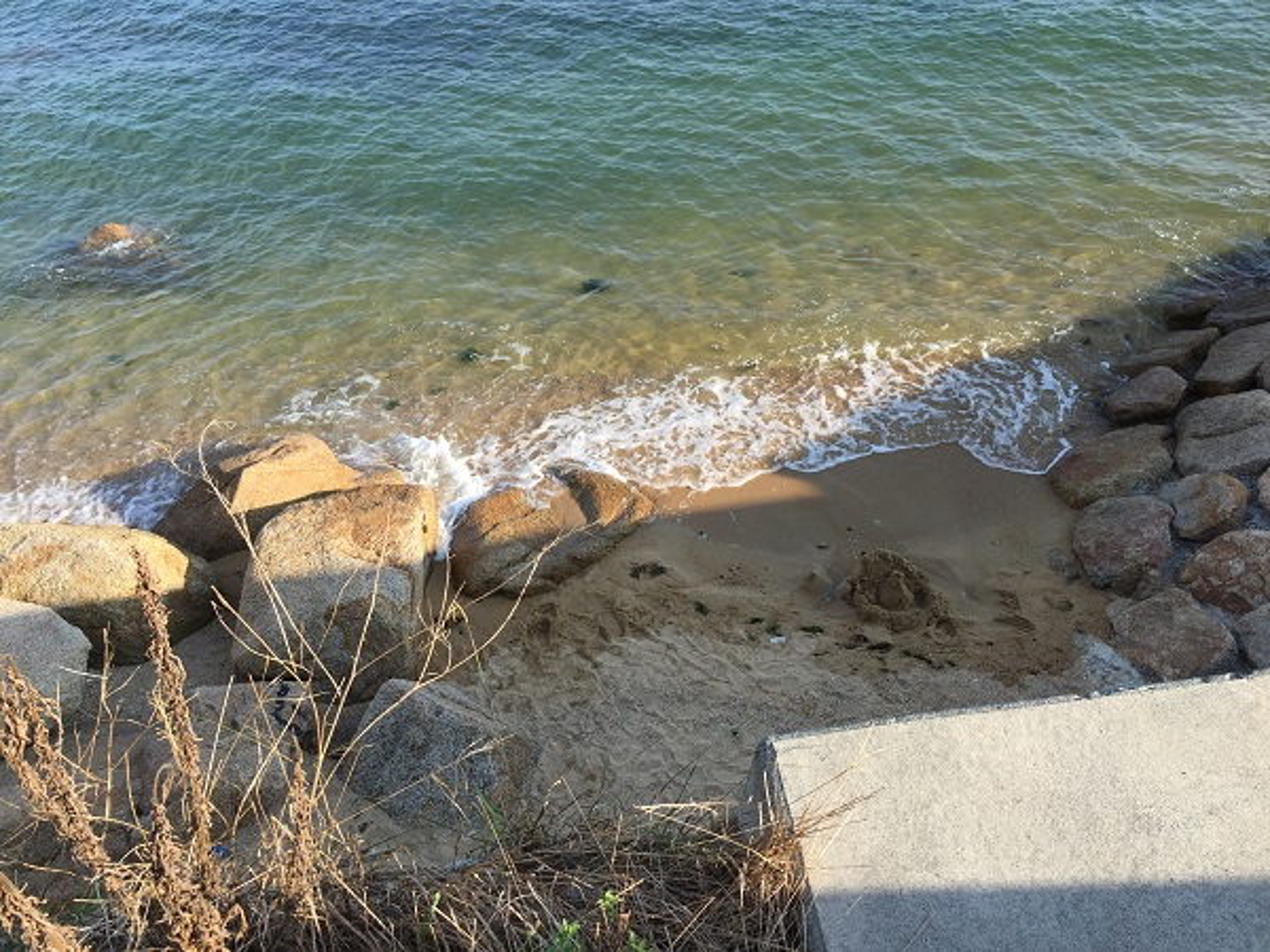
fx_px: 1064
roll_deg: +3.1
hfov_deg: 61.7
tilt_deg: -37.9
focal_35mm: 29
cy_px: 476
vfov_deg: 48.2
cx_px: 635
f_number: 2.2
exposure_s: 1/898
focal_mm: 4.15
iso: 32
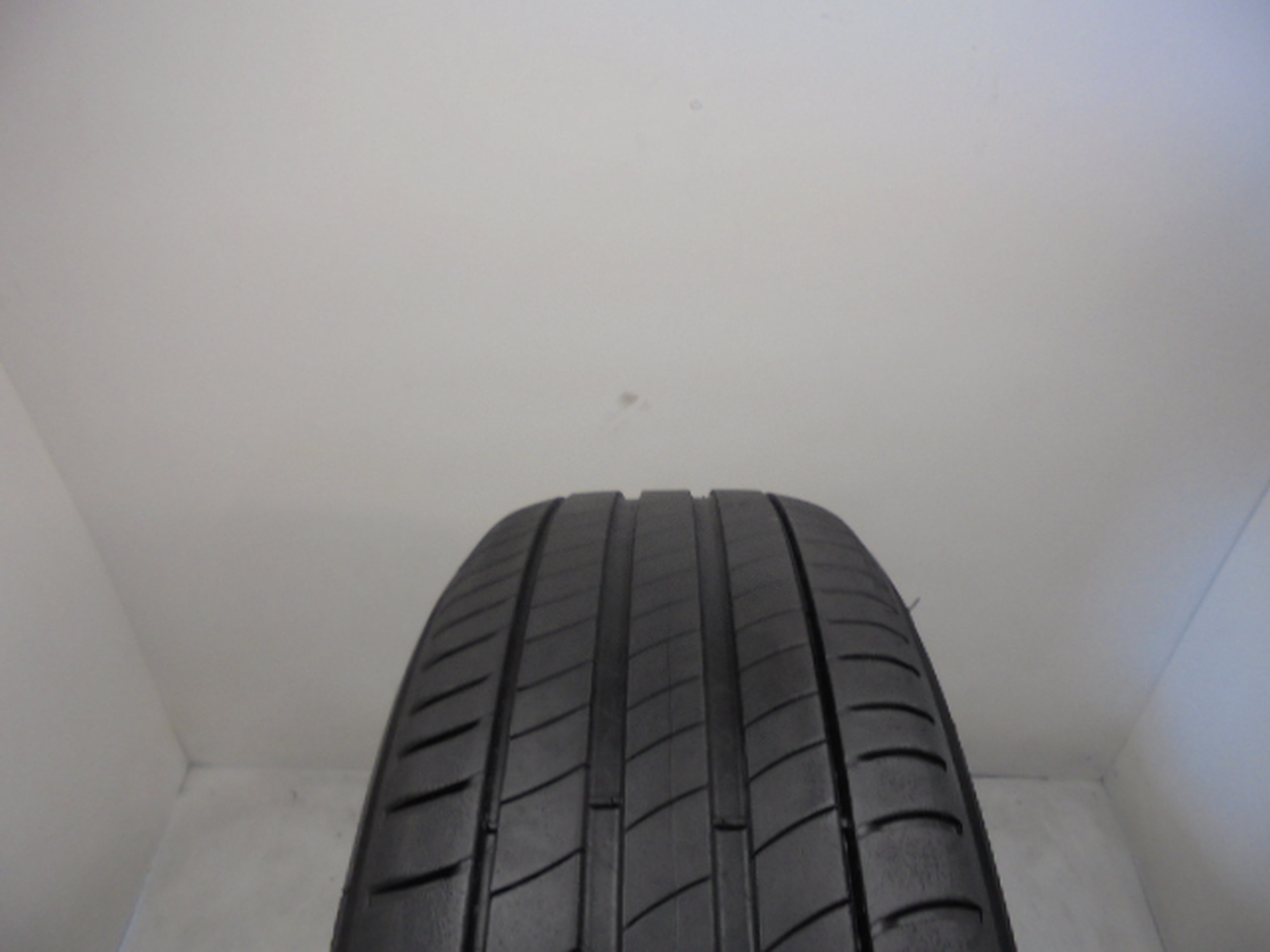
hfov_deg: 67.3
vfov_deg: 53.1
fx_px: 954
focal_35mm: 26
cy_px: 476
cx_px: 635
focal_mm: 4.6
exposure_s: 1/40
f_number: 3.5
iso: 100
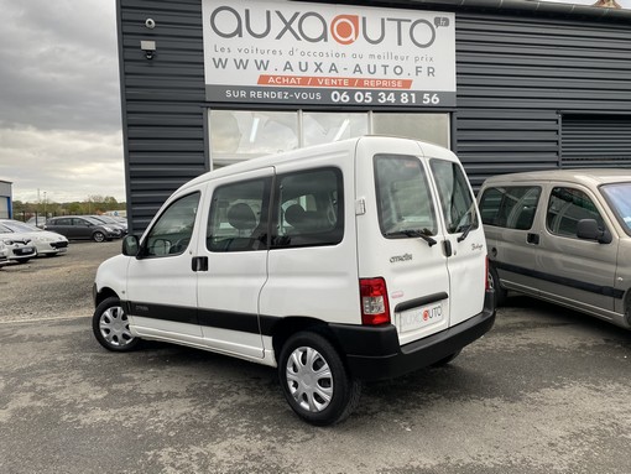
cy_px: 237
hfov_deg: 67.3
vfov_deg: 53.1
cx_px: 316
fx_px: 474
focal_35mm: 26
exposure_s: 1/212
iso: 32
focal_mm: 4.25
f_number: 1.8
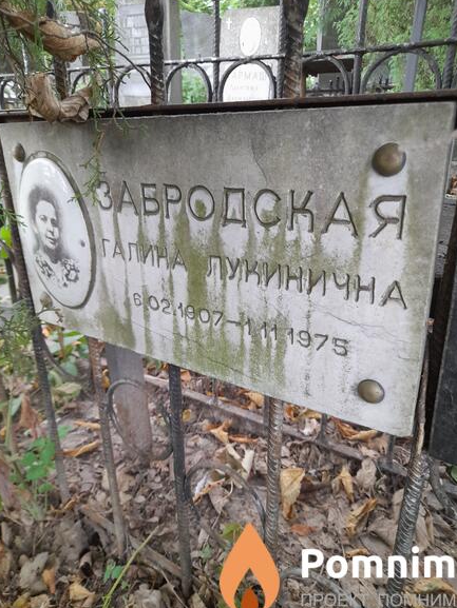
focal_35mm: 26
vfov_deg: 67.3
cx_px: 225
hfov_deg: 53.1
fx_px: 457
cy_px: 303
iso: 200
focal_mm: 4.6
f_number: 2
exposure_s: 1/50
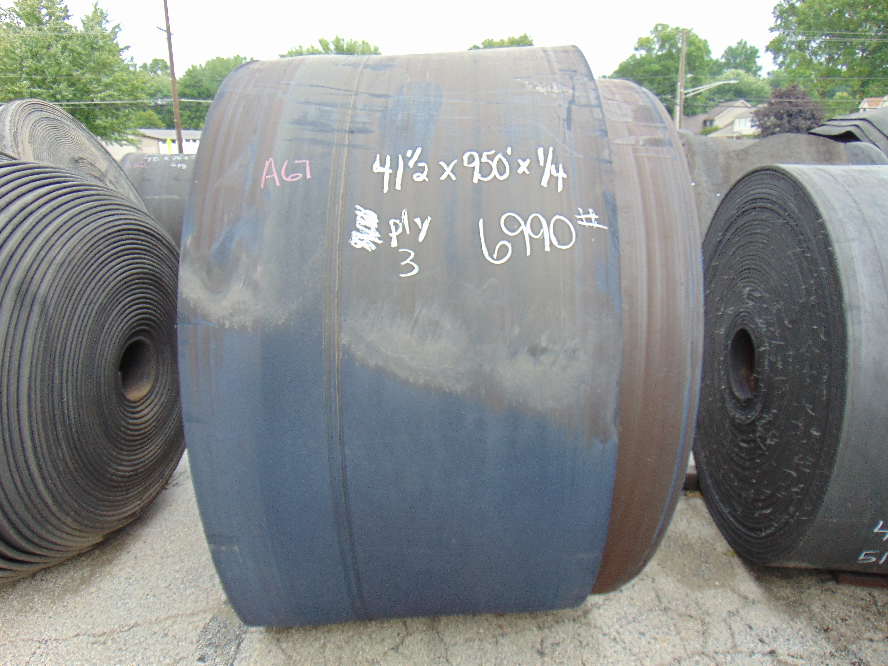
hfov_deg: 69.4
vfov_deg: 54.9
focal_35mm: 25
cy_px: 333
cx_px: 444
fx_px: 641
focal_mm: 4.5
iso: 80
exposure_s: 1/160
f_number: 3
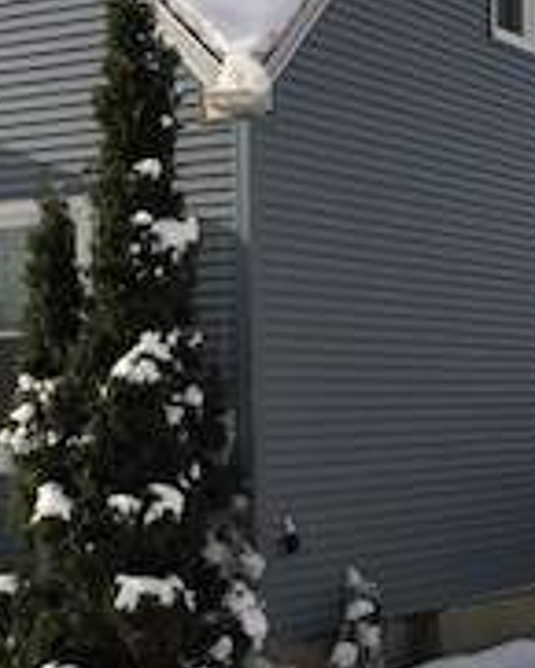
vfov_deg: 19.2
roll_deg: +1.1
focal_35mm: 100
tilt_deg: +1.7
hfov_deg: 15.4
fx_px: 1978
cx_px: 177
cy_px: 376
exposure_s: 1/4000
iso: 20
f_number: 1.8
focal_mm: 3.99
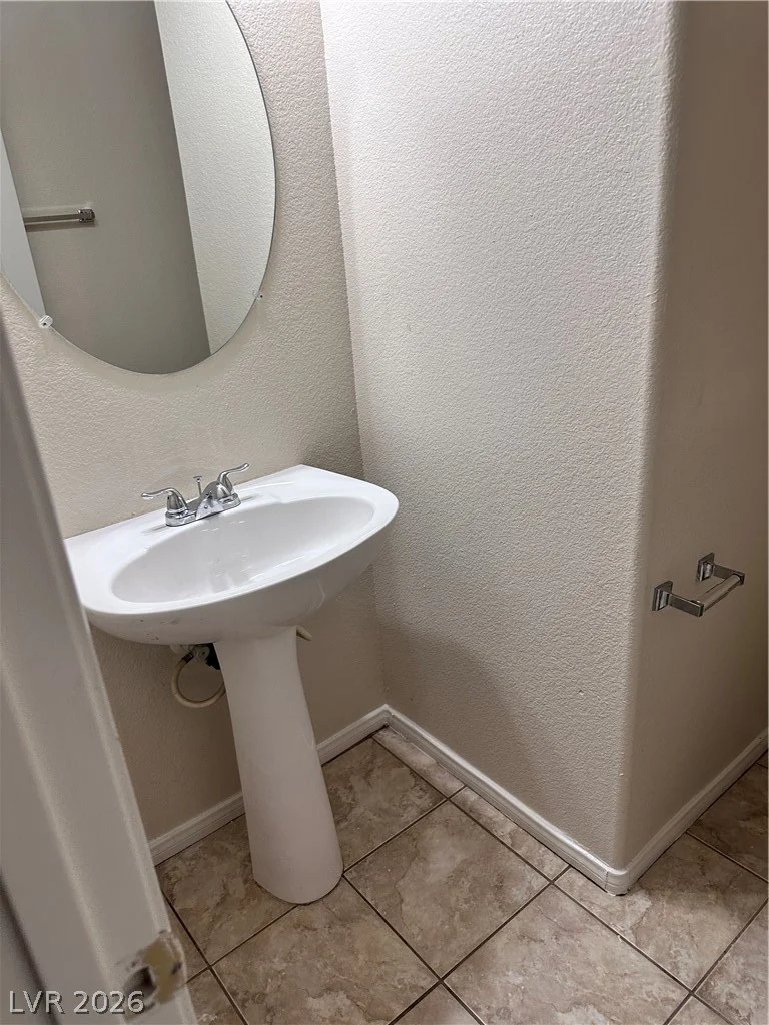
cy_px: 512
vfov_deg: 71.6
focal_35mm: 24
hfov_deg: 56.8
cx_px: 384
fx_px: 711
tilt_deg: -21.9
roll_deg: +8.3
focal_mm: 6.86
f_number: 1.78
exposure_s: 1/120
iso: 160
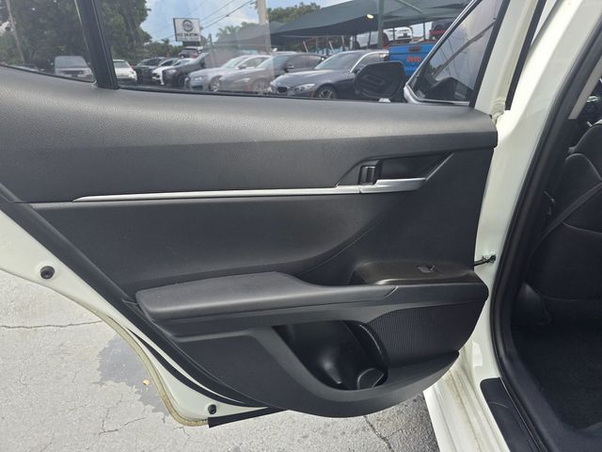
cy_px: 226
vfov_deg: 58.9
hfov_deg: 73.9
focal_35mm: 23
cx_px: 301
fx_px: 400
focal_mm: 6.3
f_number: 1.7
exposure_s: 1/180
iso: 40
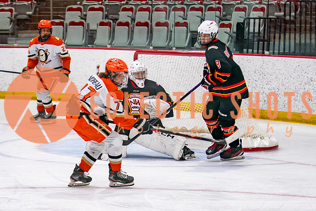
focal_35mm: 156
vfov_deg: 8.8
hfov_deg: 13.2
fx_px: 1367
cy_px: 164
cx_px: 101
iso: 640
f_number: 2.8
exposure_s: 1/640
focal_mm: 75
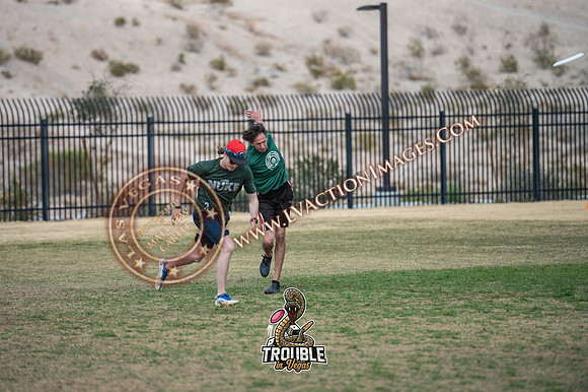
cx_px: 262
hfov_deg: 9.2
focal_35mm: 225
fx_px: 3667
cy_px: 175
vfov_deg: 6.1
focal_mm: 200
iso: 160
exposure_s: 1/2500
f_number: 3.2
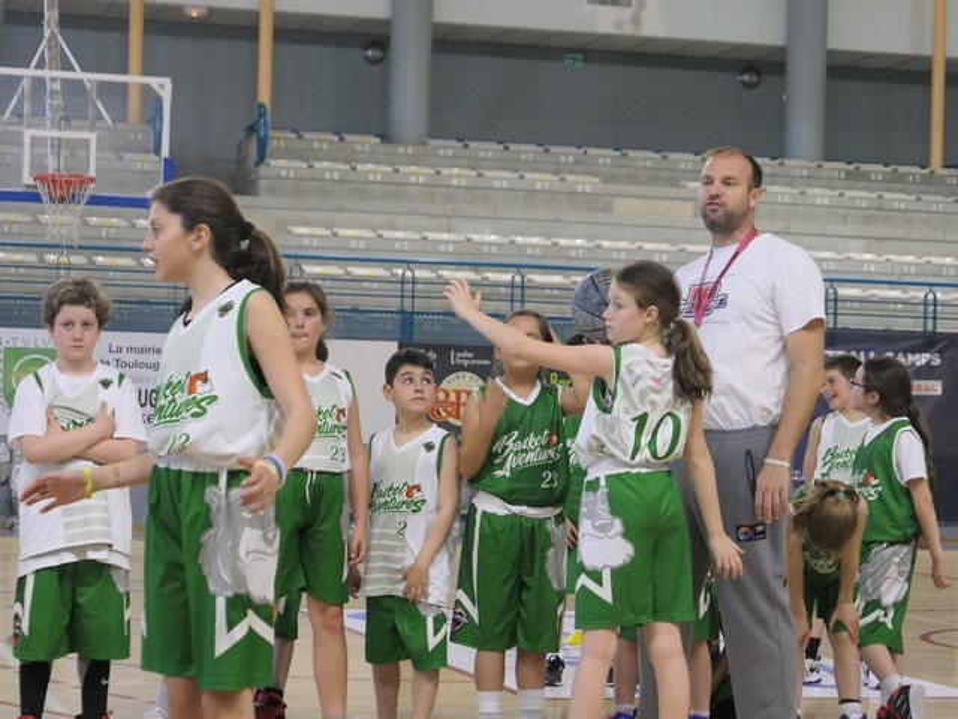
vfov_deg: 15.2
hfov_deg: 20.2
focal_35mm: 97
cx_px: 479
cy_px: 360
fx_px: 2684
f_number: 2.8
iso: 800
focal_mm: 26.4
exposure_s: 1/125
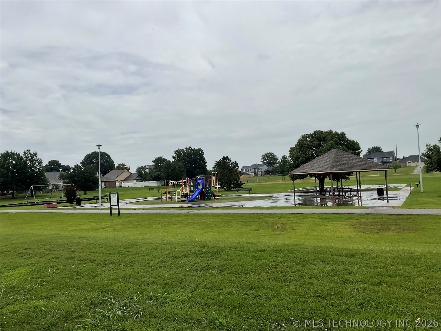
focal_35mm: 29
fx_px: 369
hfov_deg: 61.7
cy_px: 166
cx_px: 220
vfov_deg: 48.2
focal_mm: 3
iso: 20
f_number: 1.8
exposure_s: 1/4785
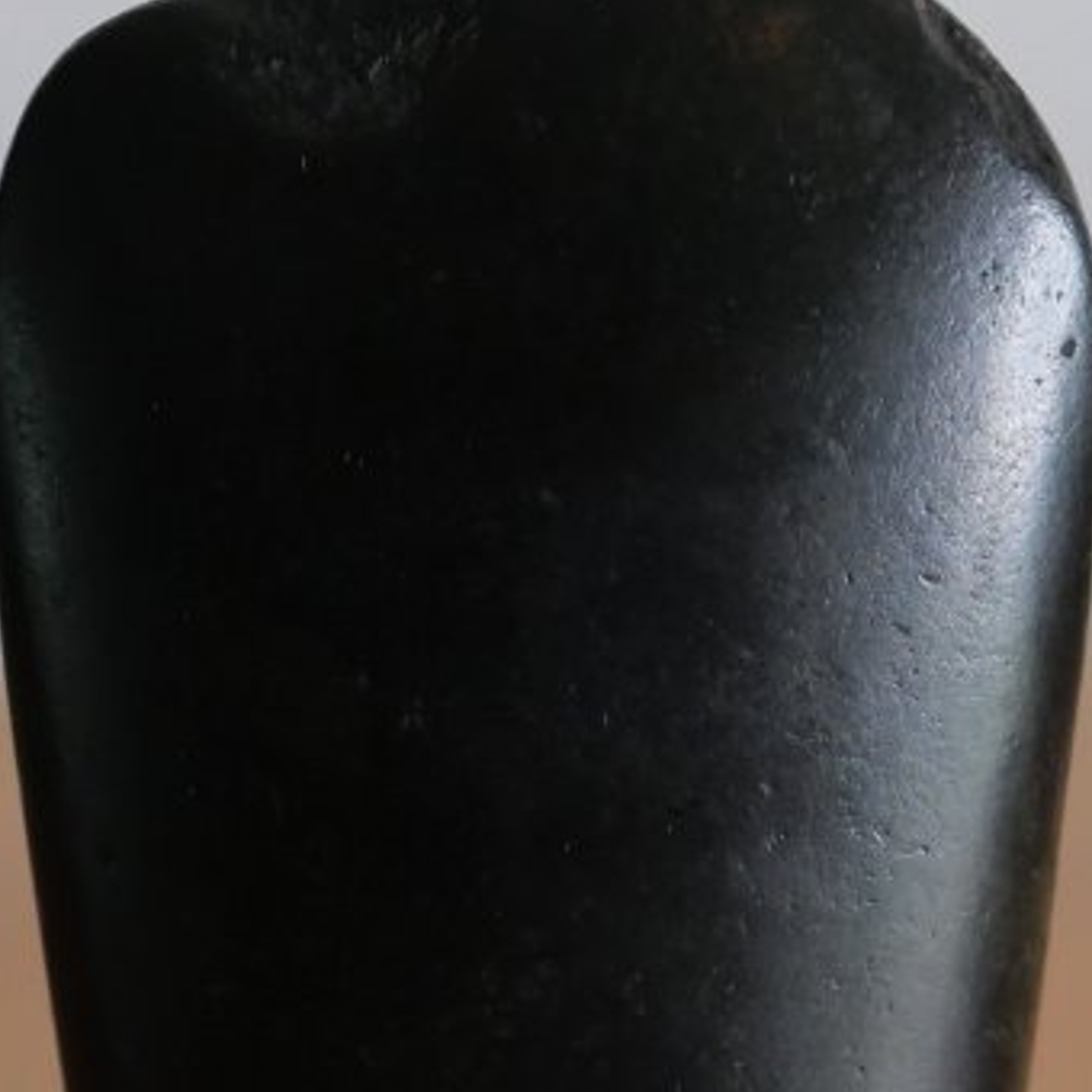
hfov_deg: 9.4
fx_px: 6674
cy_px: 1041
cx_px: 668
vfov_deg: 9.3
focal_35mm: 187
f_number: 2.8
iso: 1250
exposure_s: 1/60
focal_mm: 30
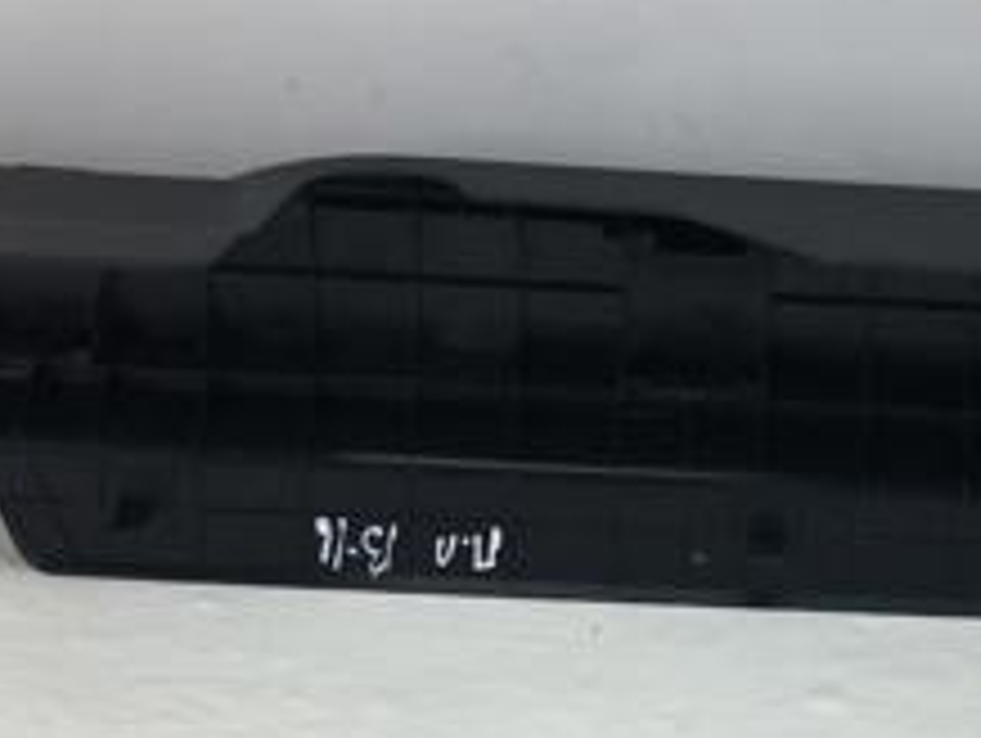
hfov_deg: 22.6
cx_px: 819
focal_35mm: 85
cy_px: 400
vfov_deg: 17.4
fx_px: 2412
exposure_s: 1/50
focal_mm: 4.15
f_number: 2.2
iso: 25
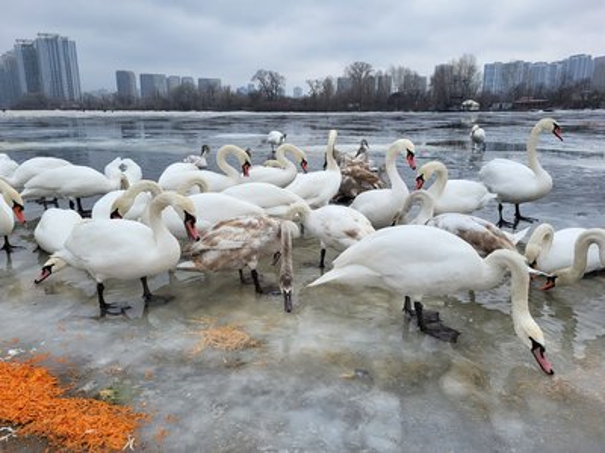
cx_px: 302
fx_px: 454
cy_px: 226
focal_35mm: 26
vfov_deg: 53.1
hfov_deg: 67.3
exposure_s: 1/633
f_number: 1.8
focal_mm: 5.4
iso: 40
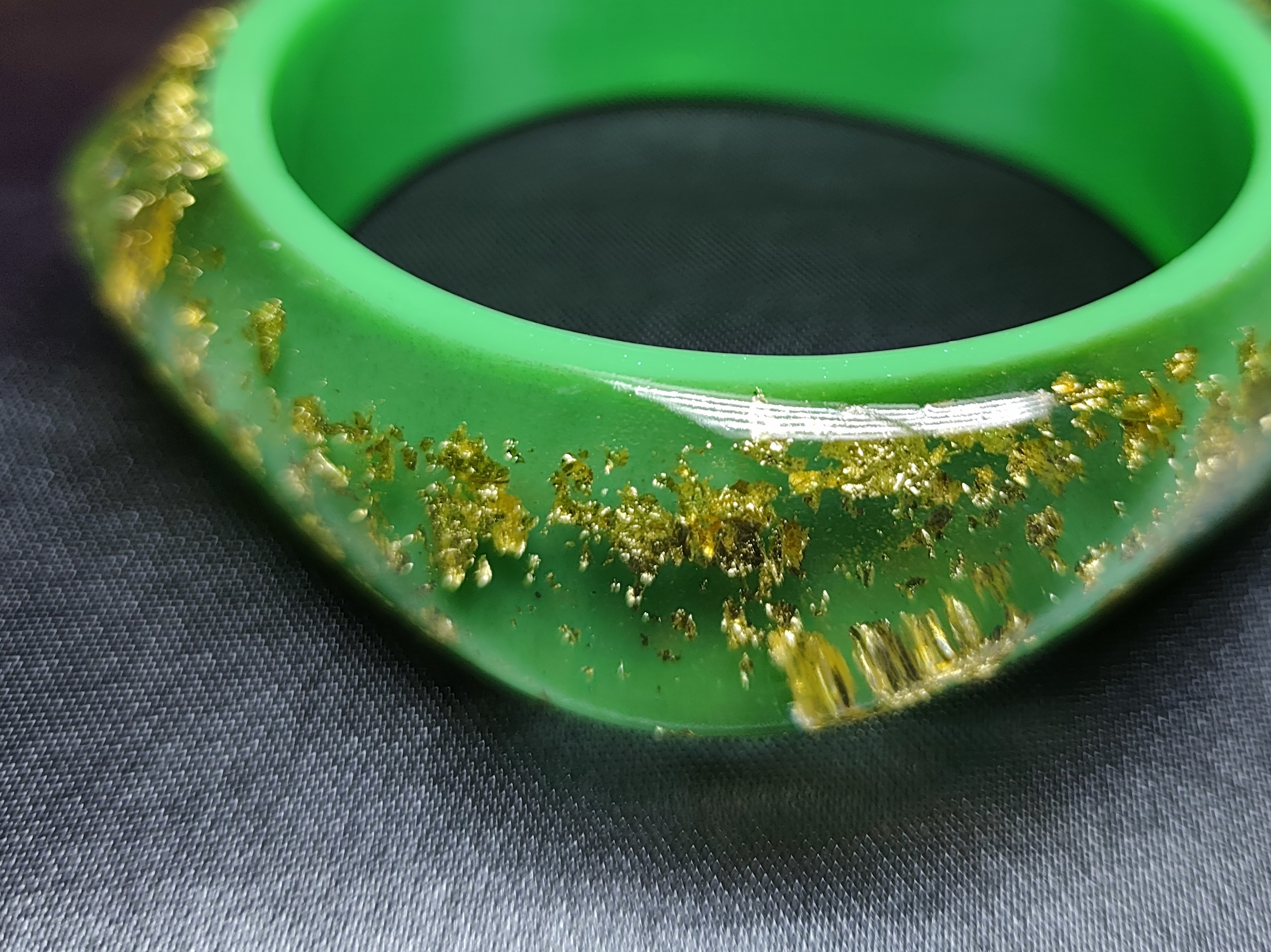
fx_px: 1432
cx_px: 754
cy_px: 266
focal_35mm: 39
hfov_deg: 47.6
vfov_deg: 36.2
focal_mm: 5.84
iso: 50
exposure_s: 1/167
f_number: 1.6
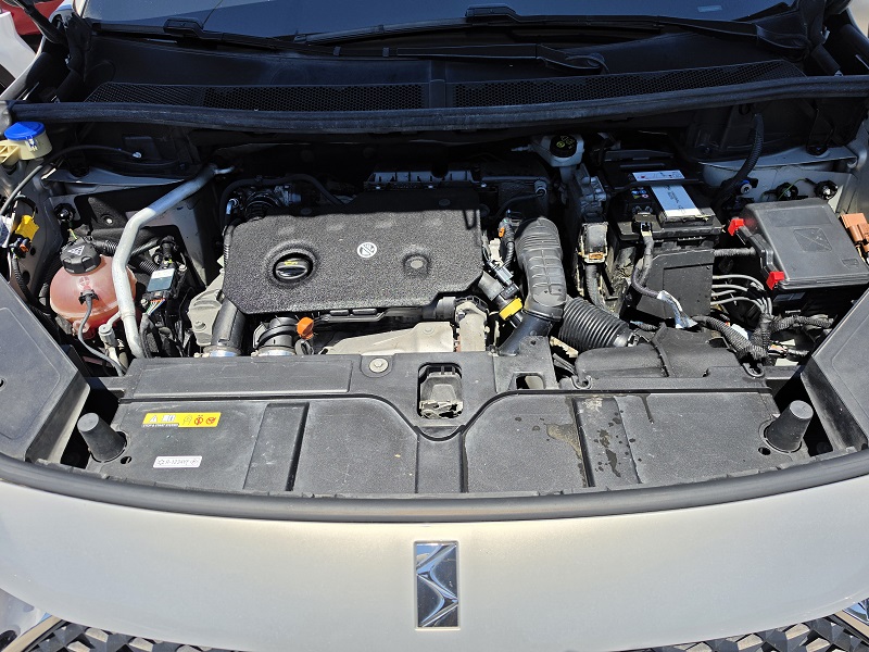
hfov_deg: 73.9
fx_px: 577
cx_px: 434
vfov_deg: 58.9
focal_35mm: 23
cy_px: 326
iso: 64
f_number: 1.4
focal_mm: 6.5
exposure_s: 1/7939
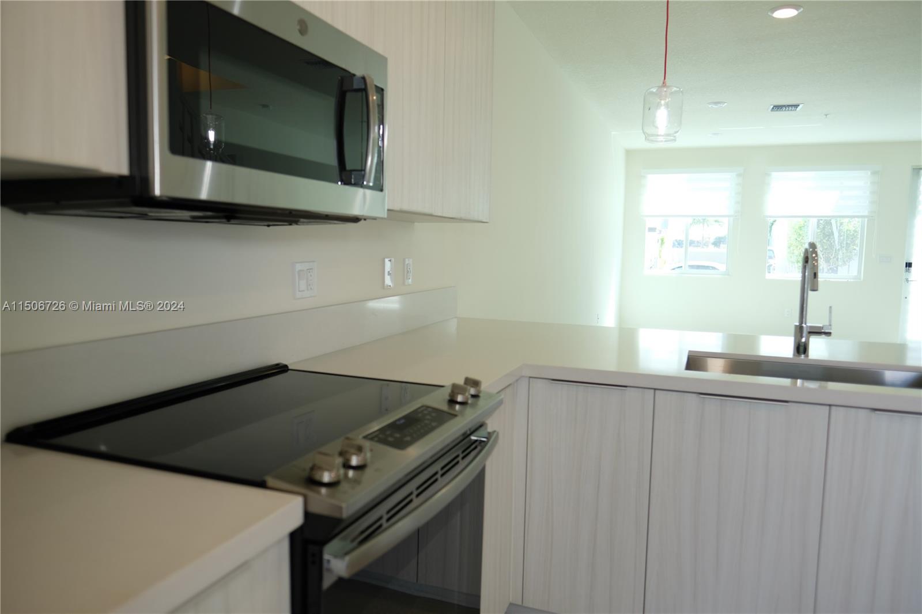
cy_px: 307
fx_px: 615
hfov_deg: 73.8
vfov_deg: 53.1
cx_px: 461
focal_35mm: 24
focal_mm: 16
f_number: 2
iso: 200
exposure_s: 1/220
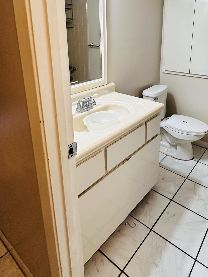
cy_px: 86
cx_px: 133
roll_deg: +0.7
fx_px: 200
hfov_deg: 54.1
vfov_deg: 66.9
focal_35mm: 25
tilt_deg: -14.7
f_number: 2.2
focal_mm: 2.22
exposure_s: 1/120
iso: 250
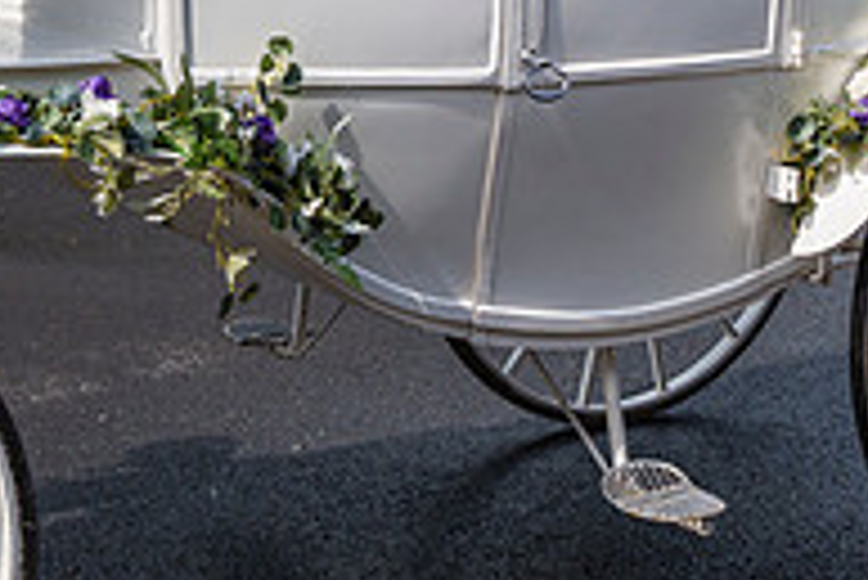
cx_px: 568
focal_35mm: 107
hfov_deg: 19.0
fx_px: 2582
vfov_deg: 12.4
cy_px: -186
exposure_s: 1/2000
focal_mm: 28
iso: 200
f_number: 3.5
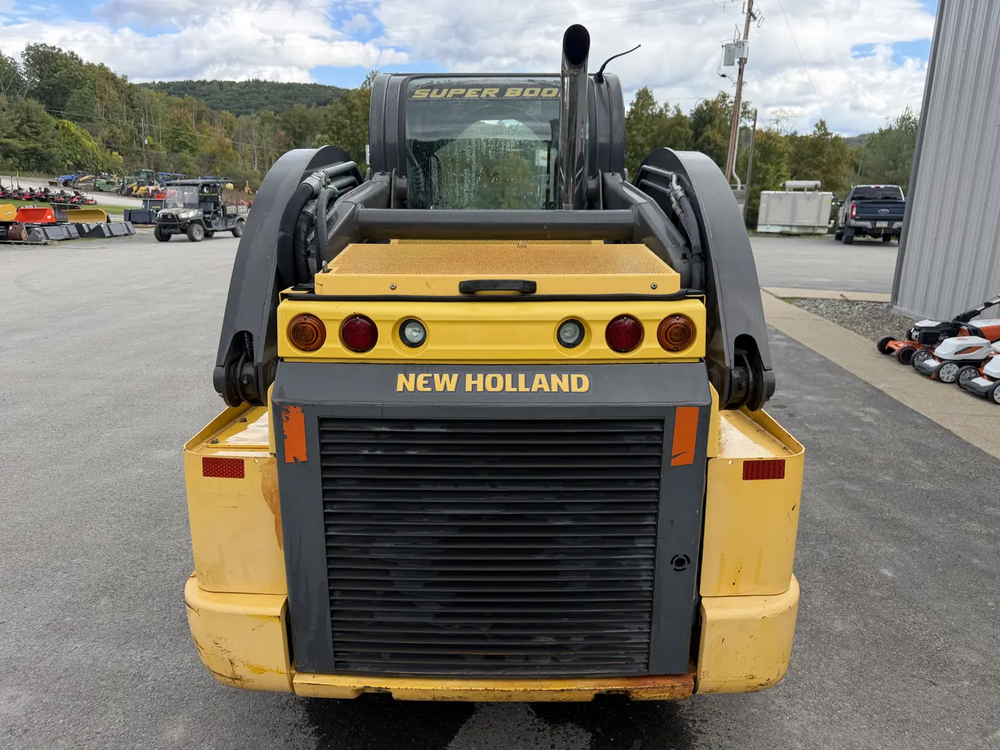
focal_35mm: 24
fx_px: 693
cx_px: 500
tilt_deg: -14.3
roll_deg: +0.0
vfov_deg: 56.8
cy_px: 375
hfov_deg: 71.6
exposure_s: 1/1410
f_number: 1.78
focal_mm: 6.76
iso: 100
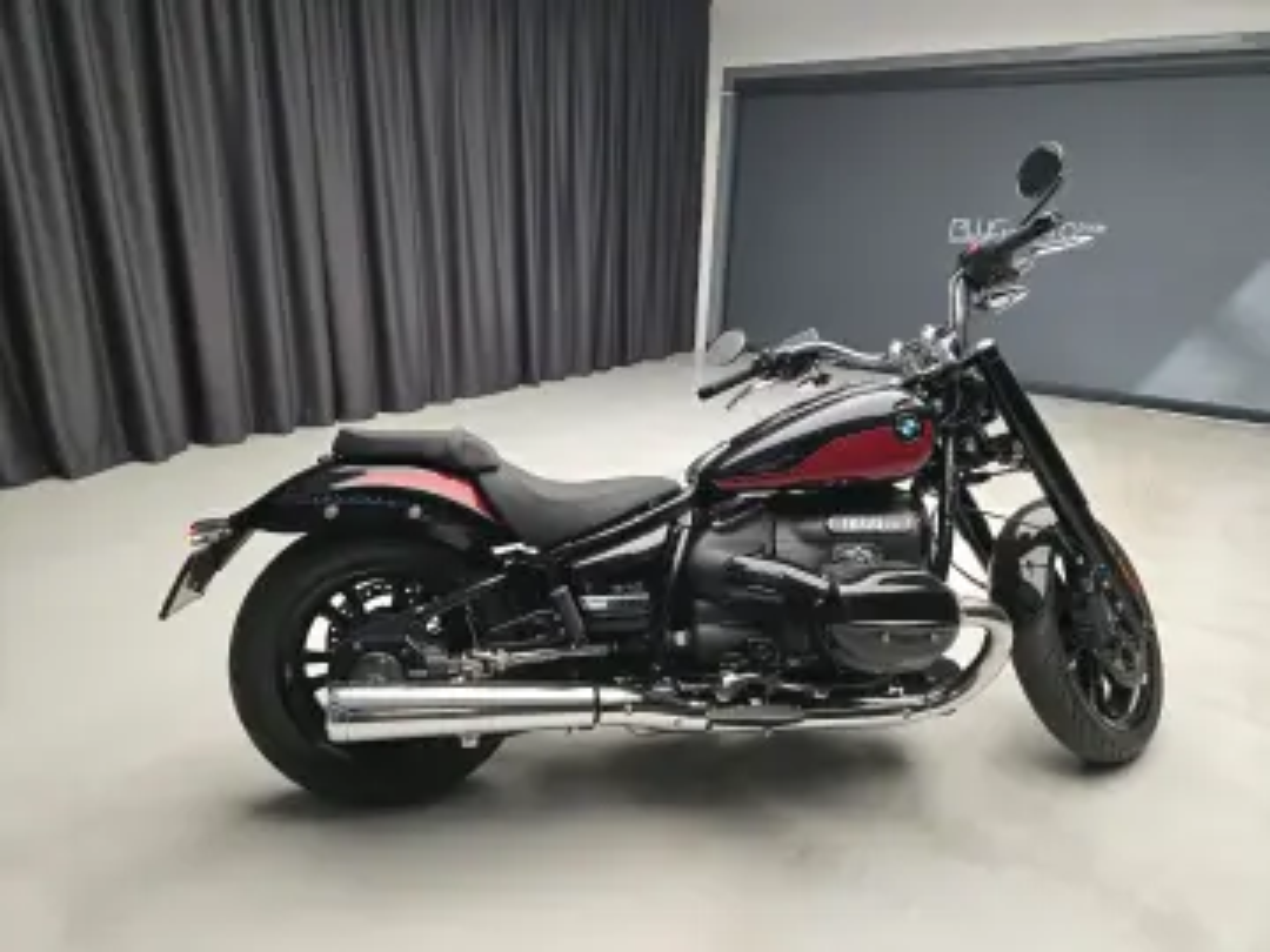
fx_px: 844
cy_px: 476
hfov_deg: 73.9
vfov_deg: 58.9
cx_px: 635
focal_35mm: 23
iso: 200
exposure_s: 1/180
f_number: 1.7
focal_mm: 6.3
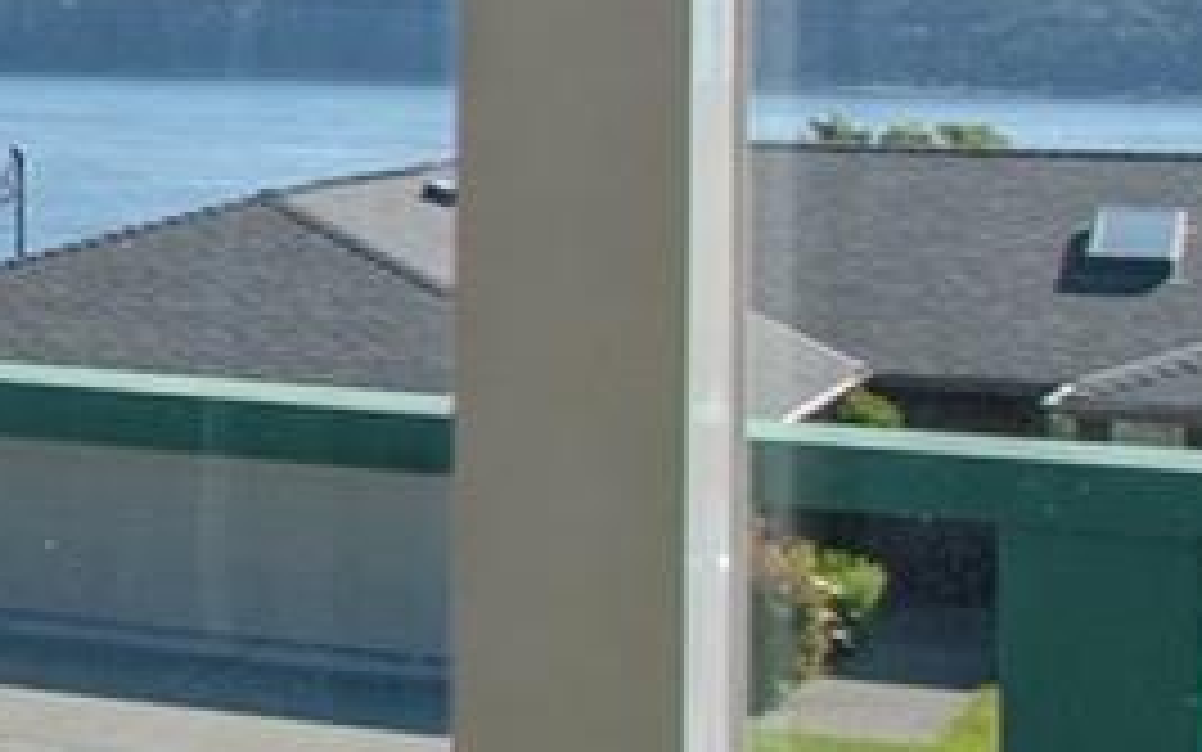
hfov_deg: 12.9
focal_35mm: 110
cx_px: -1900
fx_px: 3604
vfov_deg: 11.8
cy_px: -18
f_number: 9
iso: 200
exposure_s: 1/200
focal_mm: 12
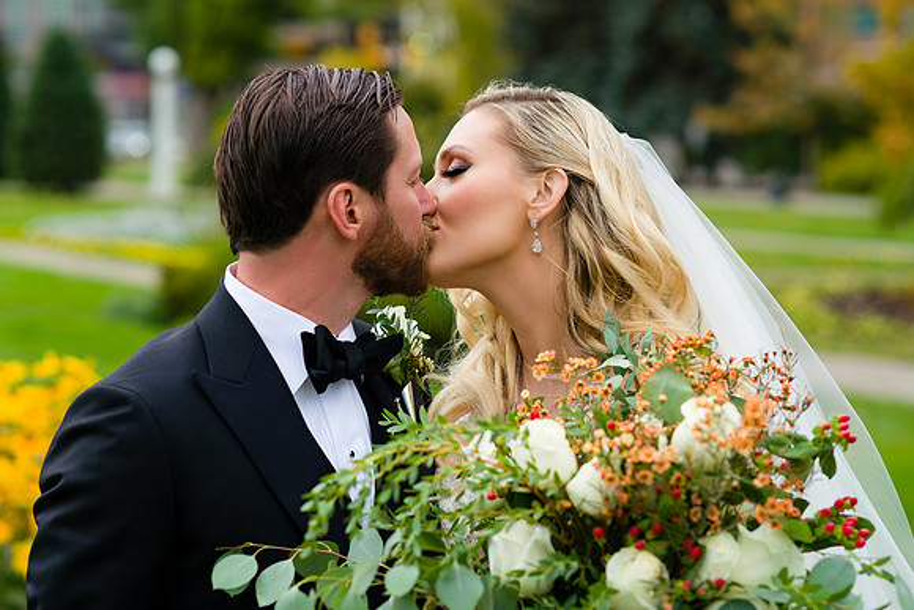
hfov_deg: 23.9
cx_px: 457
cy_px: 305
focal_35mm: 85
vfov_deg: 16.1
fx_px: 2158
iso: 100
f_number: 3.5
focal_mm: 85
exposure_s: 1/250
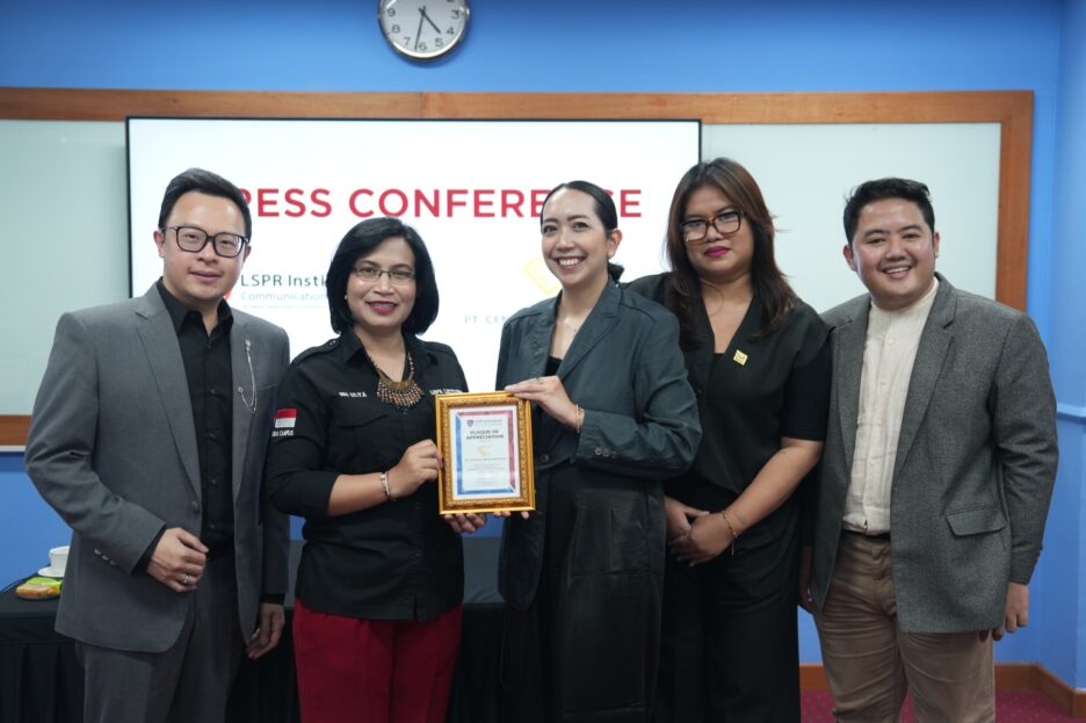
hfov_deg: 50.7
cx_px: 543
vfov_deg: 35.0
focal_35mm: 38
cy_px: 362
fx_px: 1146
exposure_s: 1/161
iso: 800
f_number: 2.8
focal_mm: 38
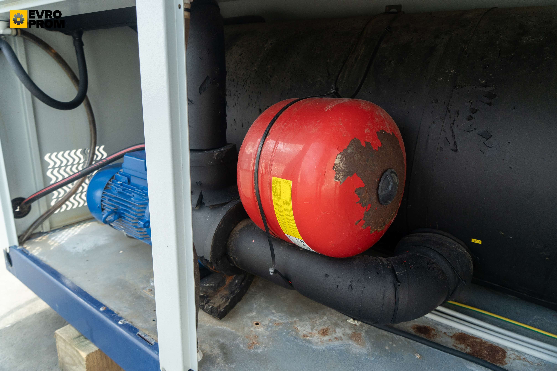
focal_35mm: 25
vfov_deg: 51.3
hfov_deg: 71.5
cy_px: 180
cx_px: 275
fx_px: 387
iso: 640
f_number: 5
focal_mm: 24
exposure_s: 1/100
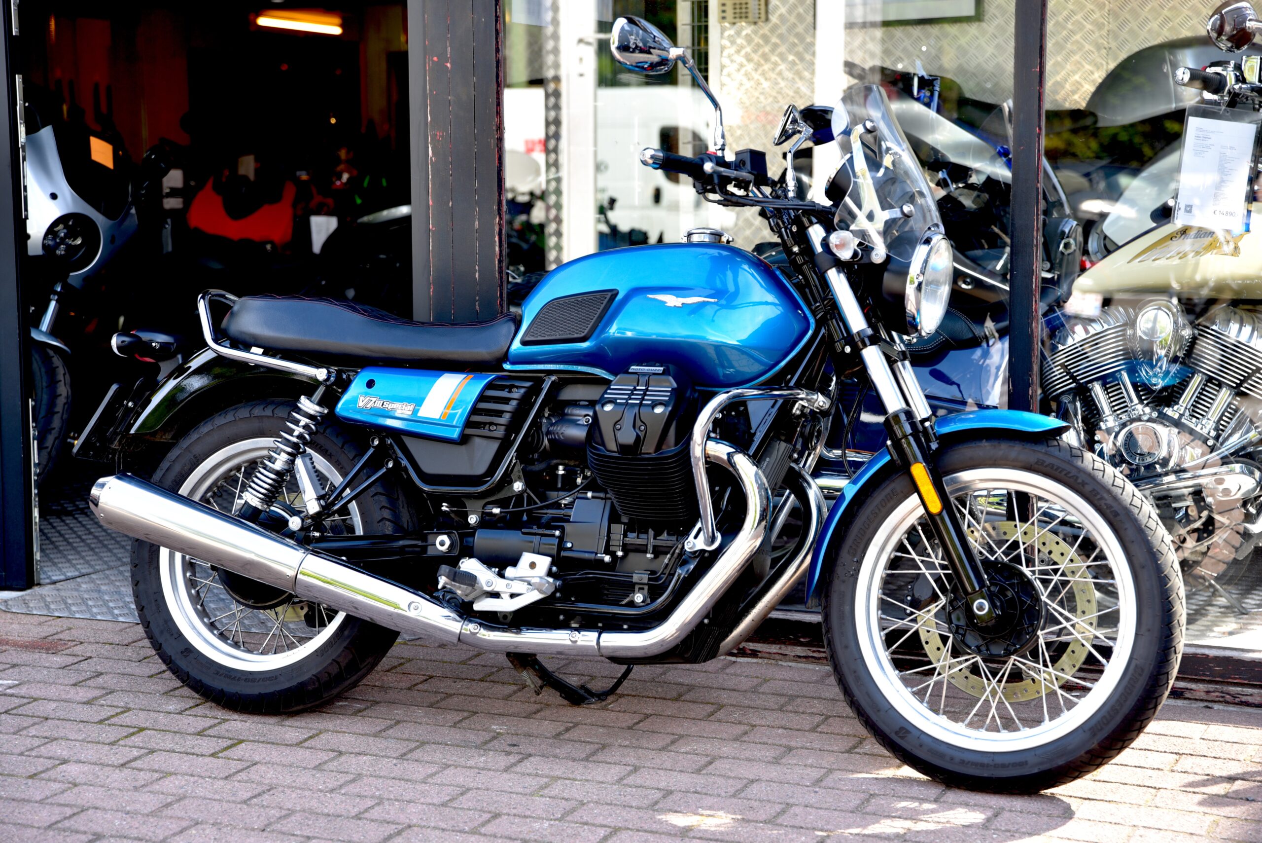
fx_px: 2314
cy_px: 422
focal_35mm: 66
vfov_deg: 20.6
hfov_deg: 30.5
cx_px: 631
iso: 100
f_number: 3.5
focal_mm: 66
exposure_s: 1/60
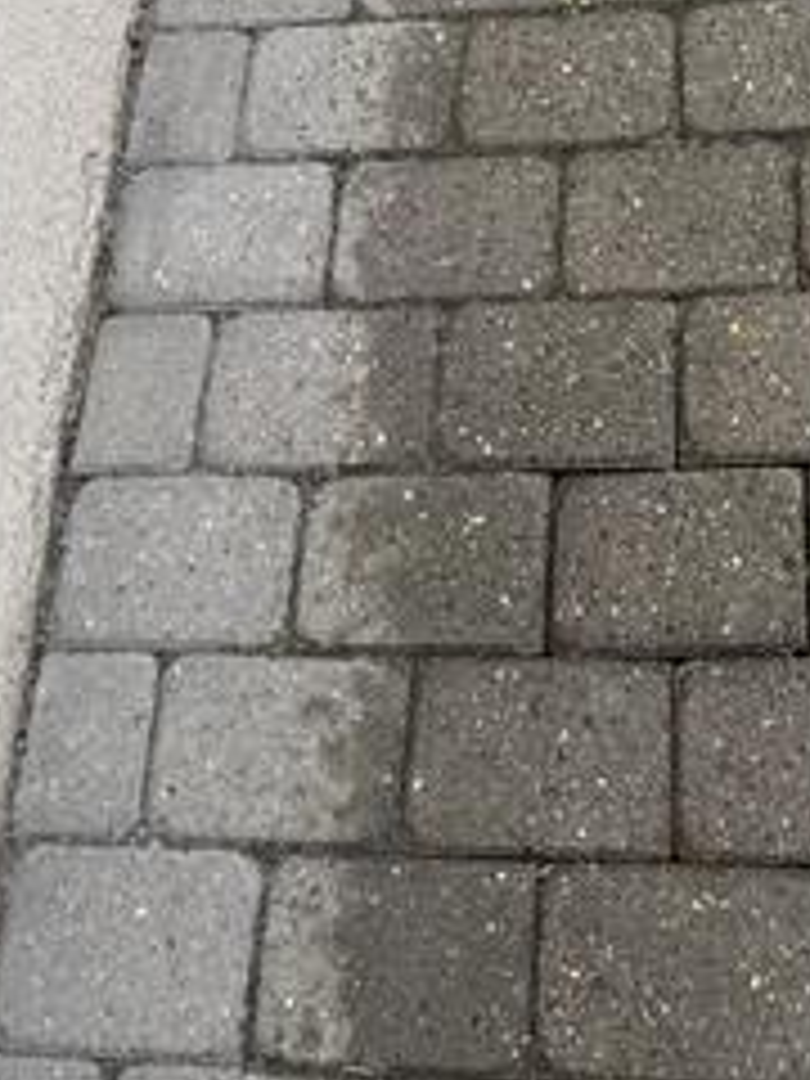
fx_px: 1872
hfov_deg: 24.2
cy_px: -153
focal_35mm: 60
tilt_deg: -53.5
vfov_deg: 28.7
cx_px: 590
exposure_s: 1/514
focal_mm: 6.76
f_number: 1.78
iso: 80
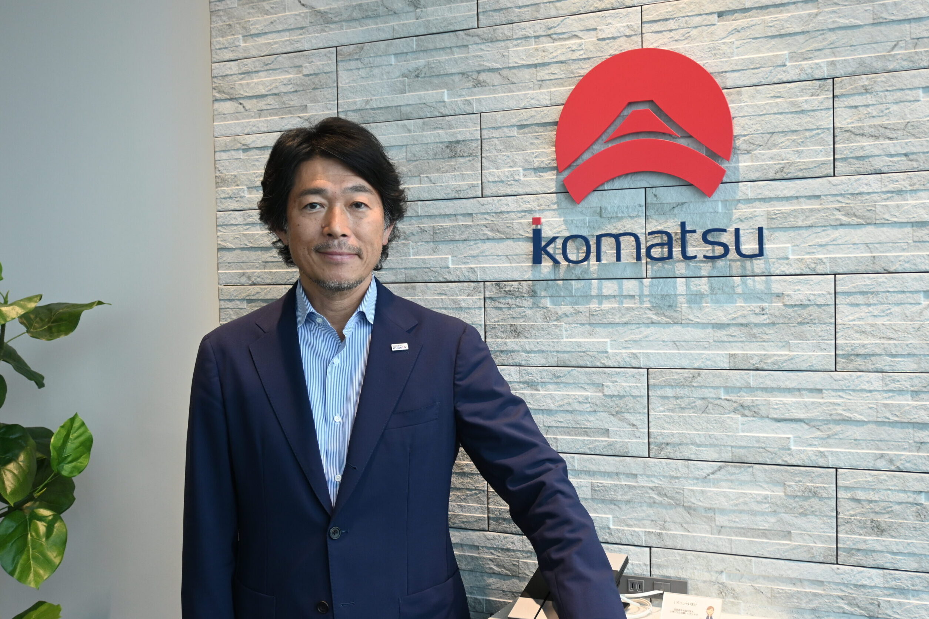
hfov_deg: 51.3
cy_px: 310
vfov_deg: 35.5
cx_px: 464
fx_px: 968
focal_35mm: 38
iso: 640
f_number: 4.2
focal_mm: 25
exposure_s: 1/125
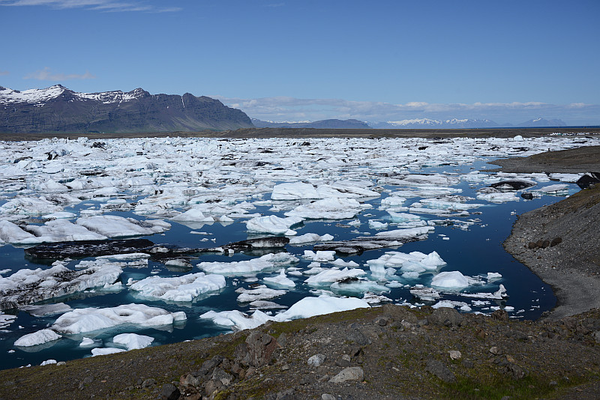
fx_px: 834
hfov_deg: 39.6
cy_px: 200
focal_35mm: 50
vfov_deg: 27.0
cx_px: 300
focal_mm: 50
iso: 100
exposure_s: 1/250
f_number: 8
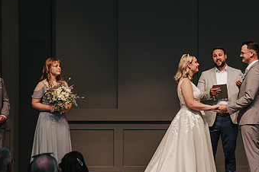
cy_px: 99
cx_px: 208
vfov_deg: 7.5
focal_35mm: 182
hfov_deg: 11.3
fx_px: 1309
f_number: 4
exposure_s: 1/200
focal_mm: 98
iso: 560
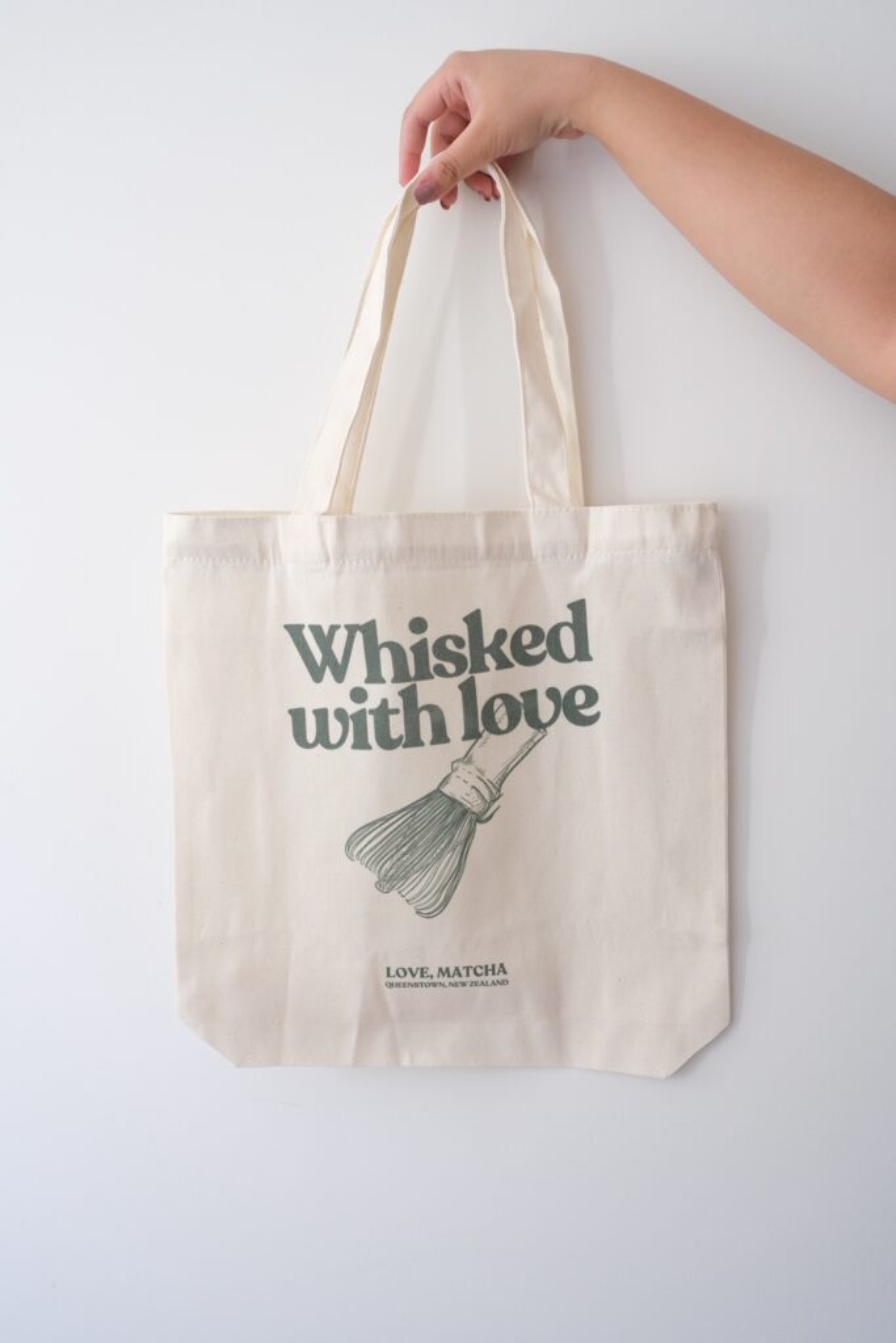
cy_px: 672
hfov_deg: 43.6
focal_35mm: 30
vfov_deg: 61.9
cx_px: 448
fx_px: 1120
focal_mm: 19.7
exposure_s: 1/100
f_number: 4
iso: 1250
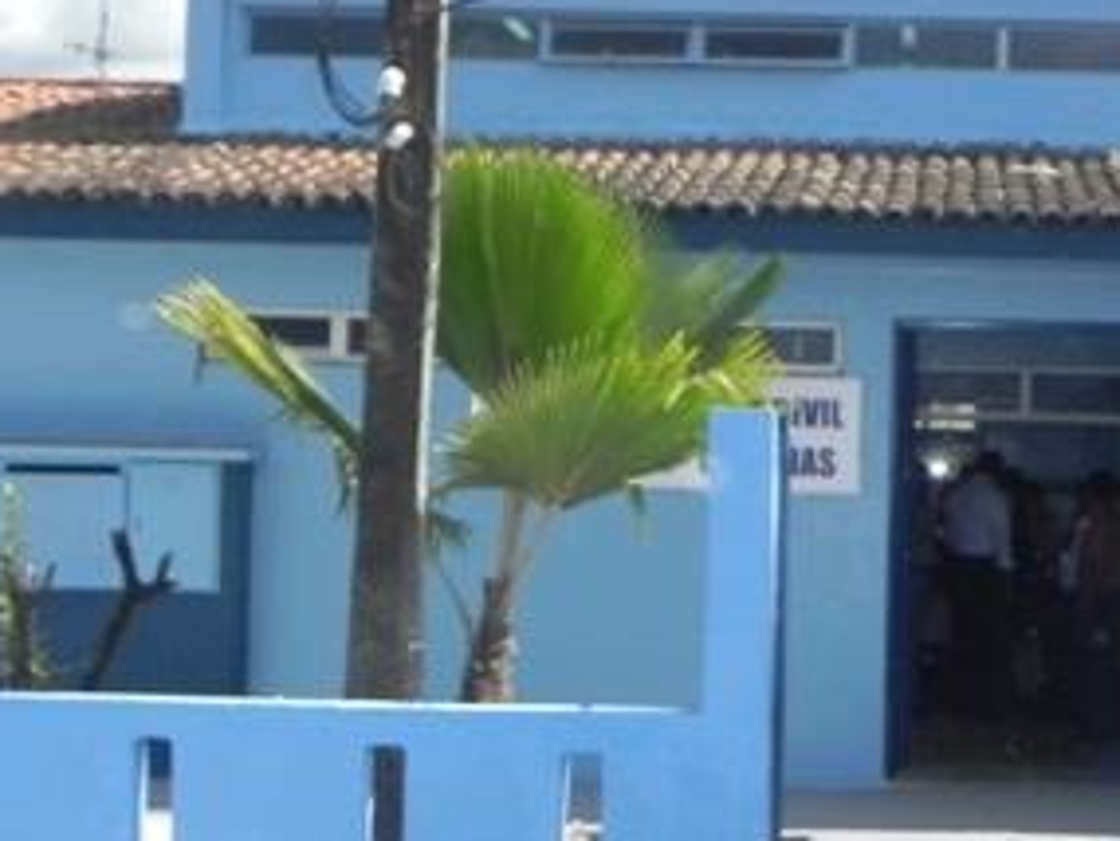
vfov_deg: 19.9
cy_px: 546
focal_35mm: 74
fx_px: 2395
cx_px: 786
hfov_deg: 26.1
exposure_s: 1/717
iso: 160
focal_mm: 5.9
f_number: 4.5
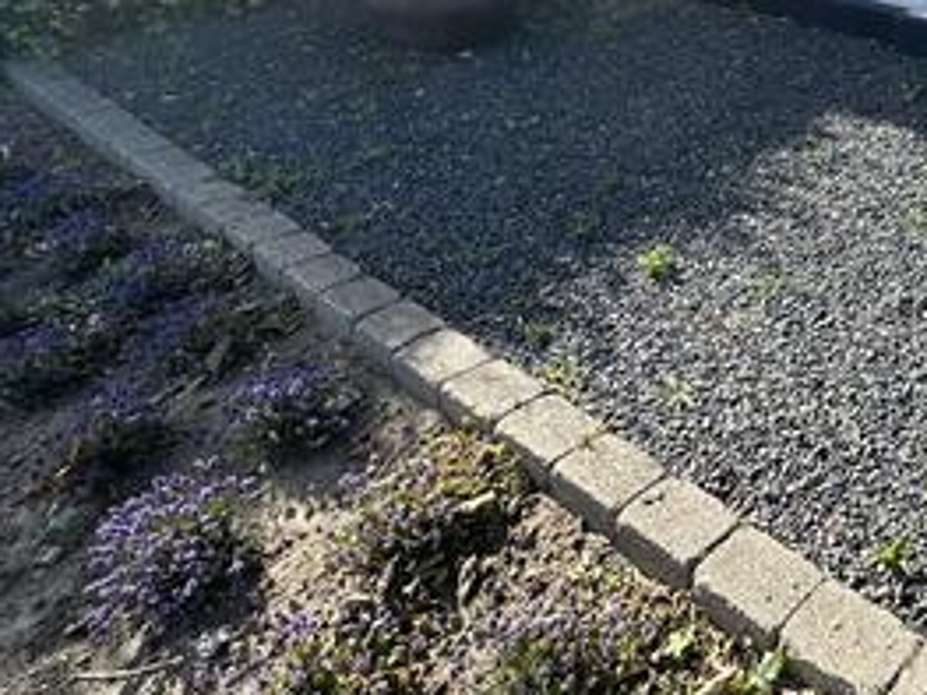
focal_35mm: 32
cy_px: 32
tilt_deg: -18.3
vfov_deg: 39.8
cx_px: 997
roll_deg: -3.0
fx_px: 857
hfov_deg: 44.6
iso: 40
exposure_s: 1/690
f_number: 2.2
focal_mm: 2.22
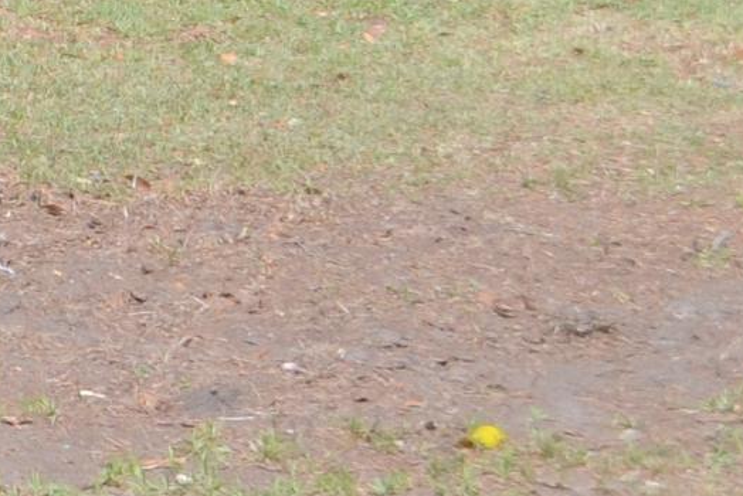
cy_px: -218
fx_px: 4254
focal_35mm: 206
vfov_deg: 6.6
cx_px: -1198
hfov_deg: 8.8
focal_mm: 24
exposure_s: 1/1250
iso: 400
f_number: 5.6
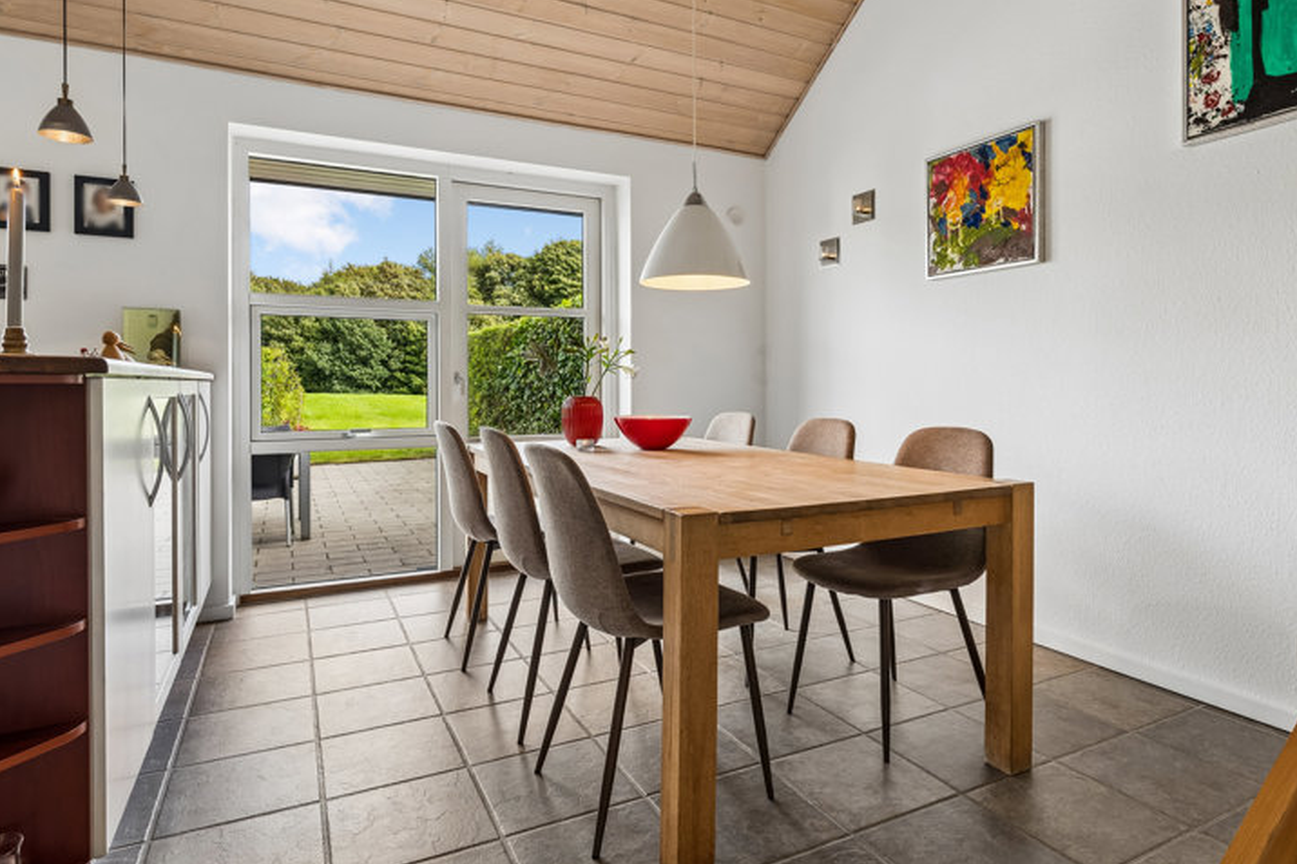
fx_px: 704
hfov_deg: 85.2
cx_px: 677
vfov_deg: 62.9
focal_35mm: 20
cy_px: 396
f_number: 8
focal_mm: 17.5
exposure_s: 1/20
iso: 200
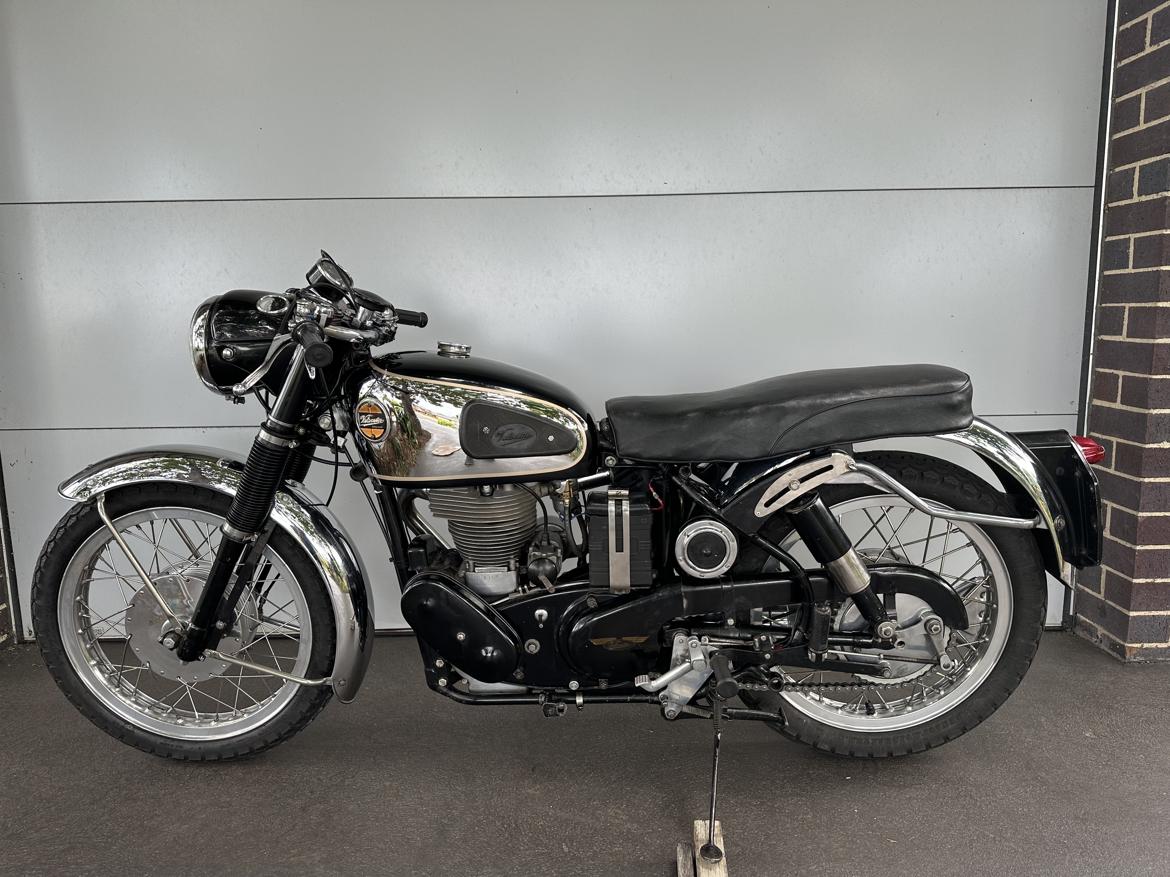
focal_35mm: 24
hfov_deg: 71.6
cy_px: 438
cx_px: 585
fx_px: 811
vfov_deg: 56.8
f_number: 1.78
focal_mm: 6.86
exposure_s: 1/282
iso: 80
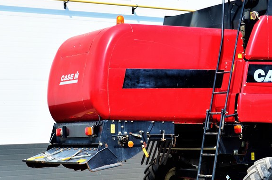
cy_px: 119
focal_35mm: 94
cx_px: 231
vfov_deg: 14.5
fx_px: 709
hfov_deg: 21.4
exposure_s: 1/250
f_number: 7.1
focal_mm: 28
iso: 125
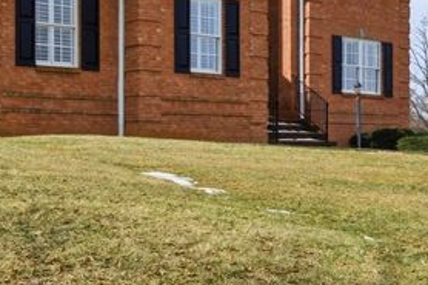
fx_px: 701
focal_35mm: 59
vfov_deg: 23.0
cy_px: 142
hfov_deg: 33.9
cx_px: 186
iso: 400
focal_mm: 16
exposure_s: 1/3200
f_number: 8
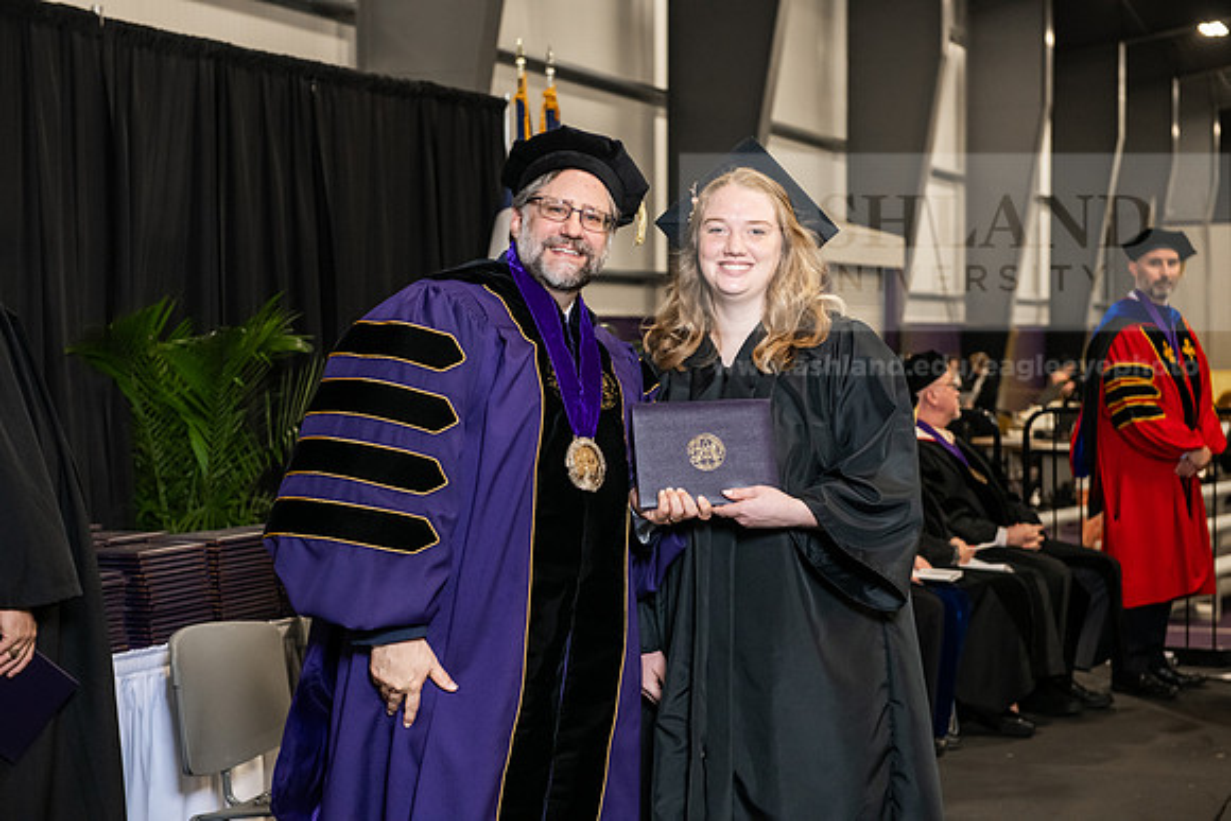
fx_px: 2394
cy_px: 410
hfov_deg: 28.8
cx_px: 616
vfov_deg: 19.5
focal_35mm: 70
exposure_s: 1/200
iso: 2500
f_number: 5
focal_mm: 70
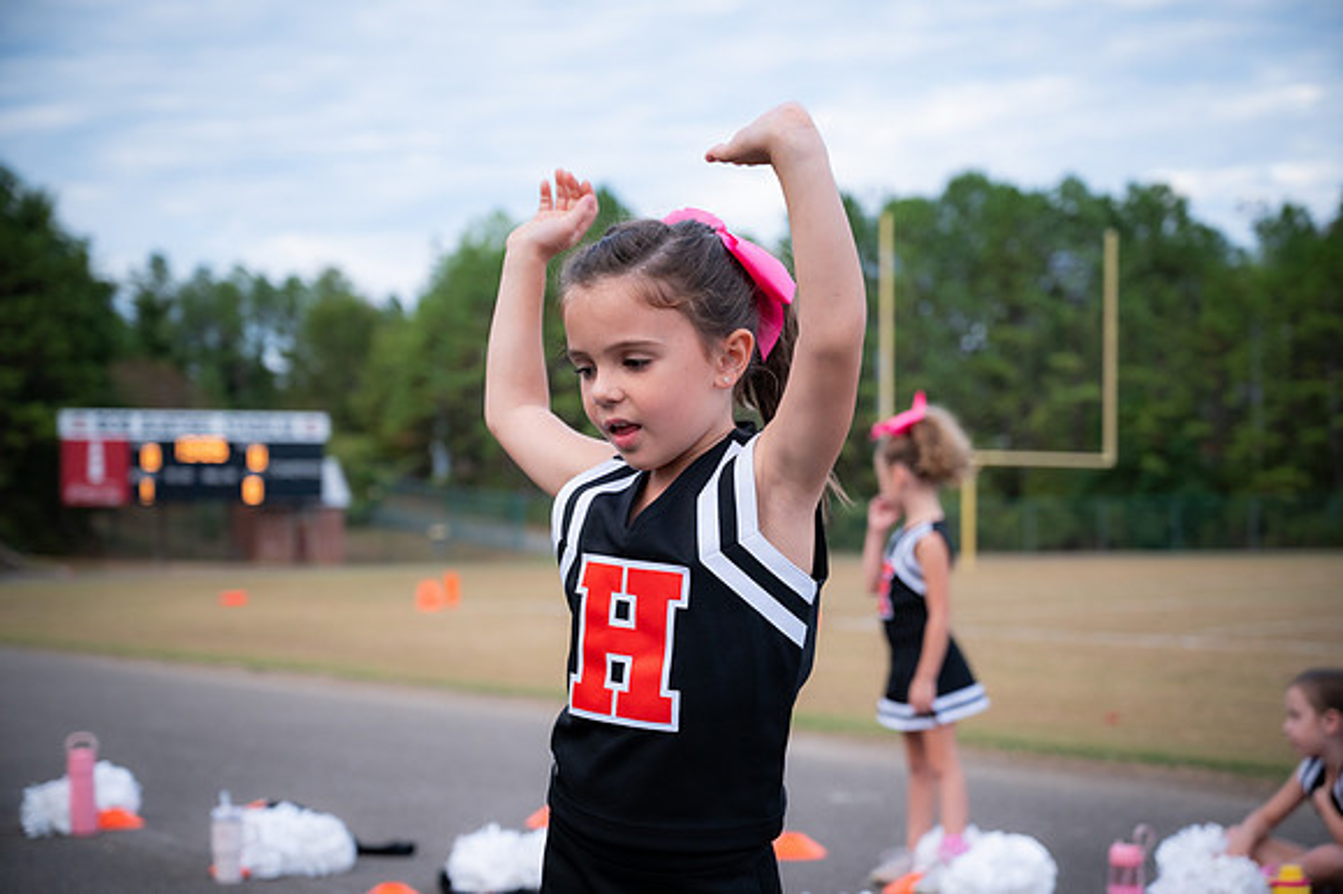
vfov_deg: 23.4
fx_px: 2162
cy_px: 447
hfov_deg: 34.5
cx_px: 672
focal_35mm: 58
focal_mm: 58
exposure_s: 1/640
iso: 640
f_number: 4
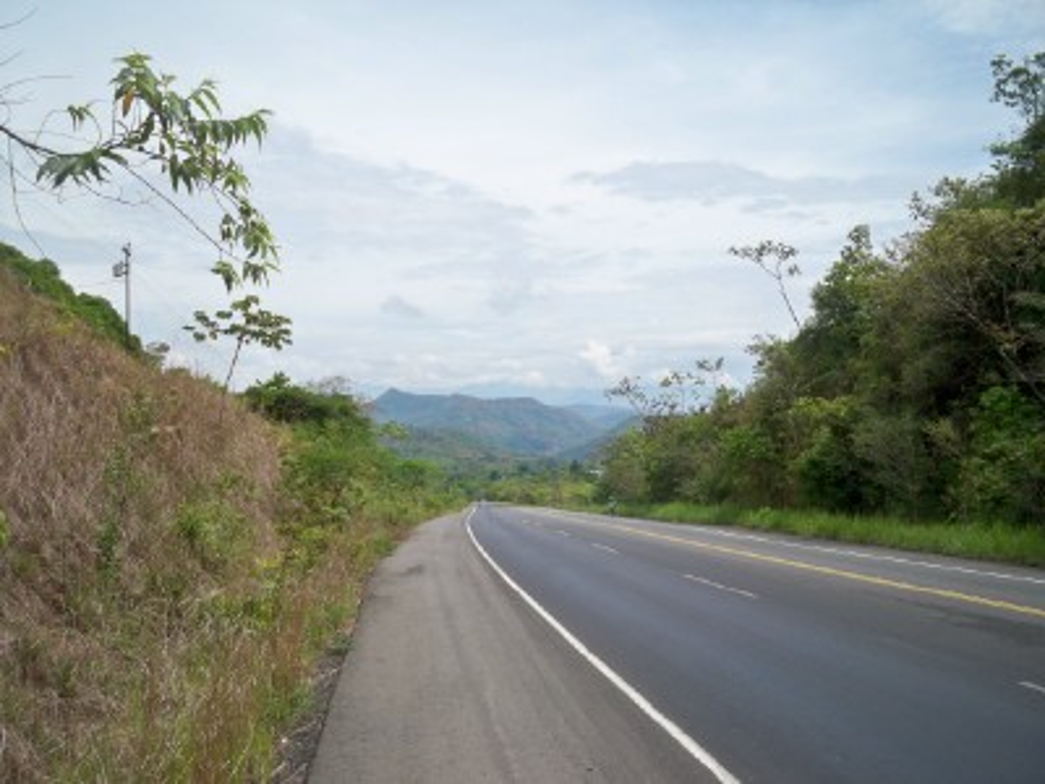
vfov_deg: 40.7
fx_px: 1057
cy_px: 392
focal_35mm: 35
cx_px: 522
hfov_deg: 52.6
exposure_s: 1/400
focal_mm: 6.3
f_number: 4.7
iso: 64
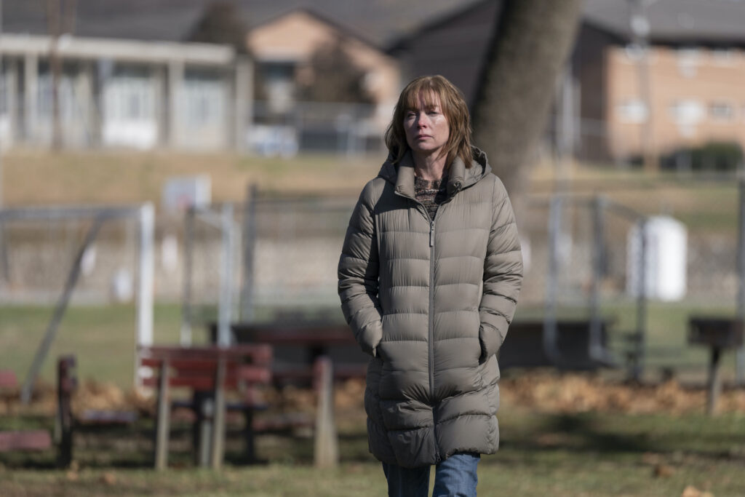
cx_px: 372
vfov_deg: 4.9
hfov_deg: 7.4
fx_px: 5795
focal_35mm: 280
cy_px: 248
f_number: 4
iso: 400
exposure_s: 1/4000
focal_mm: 280
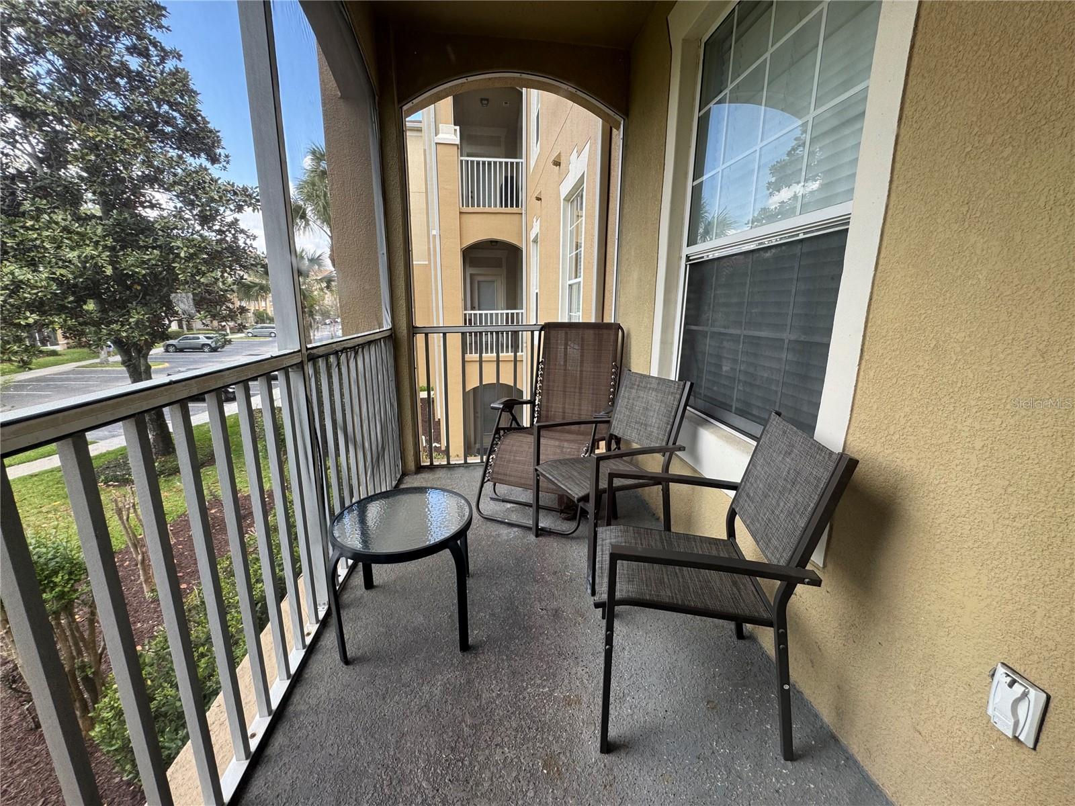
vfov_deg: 85.7
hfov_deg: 102.1
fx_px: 435
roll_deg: -0.5
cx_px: 538
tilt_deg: -13.9
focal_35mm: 14
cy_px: 403
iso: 40
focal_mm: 2.22
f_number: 2.2
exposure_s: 1/112
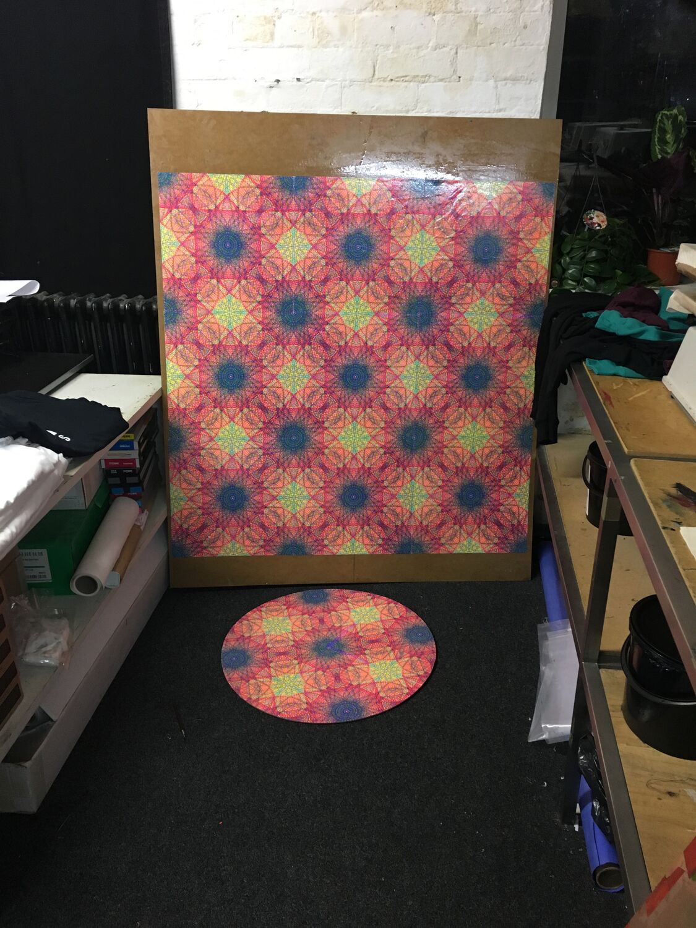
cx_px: 348
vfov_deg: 61.7
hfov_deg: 48.2
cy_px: 464
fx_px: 777
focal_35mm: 29
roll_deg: +0.4
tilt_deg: -23.7
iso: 160
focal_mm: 4.15
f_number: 2.2
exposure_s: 1/33
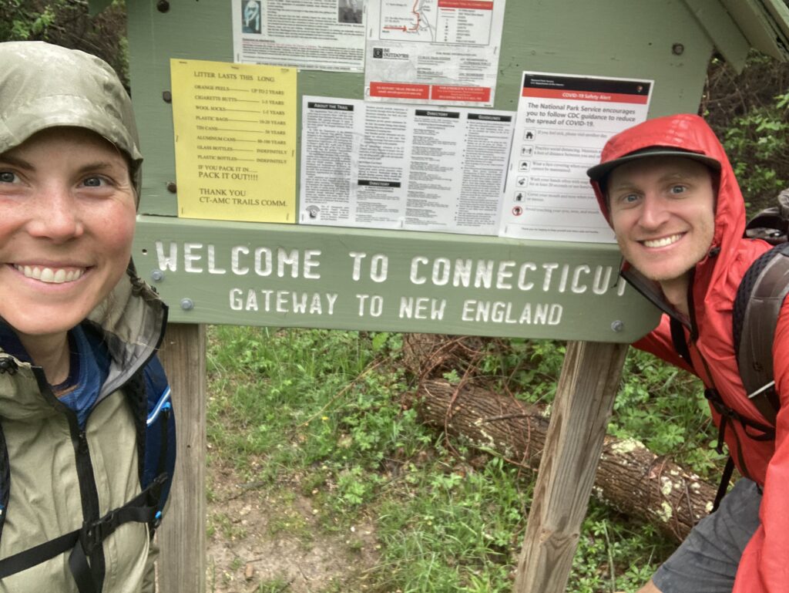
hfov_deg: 56.8
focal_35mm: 32
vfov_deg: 44.2
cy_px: 296
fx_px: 730
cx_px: 394
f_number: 2.2
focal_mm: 2.87
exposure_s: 1/71
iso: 80
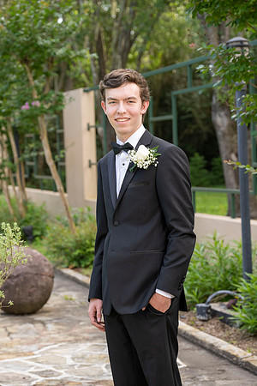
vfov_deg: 23.6
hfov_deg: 15.9
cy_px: 193
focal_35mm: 86
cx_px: 128
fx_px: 921
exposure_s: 1/200
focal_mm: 86
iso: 500
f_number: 5
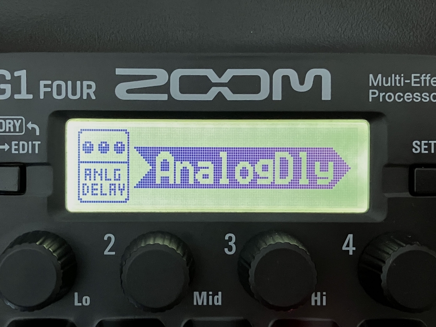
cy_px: 164
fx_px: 353
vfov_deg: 49.7
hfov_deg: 63.4
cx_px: 218
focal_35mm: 28
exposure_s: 1/33
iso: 400
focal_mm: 3.99
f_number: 1.8
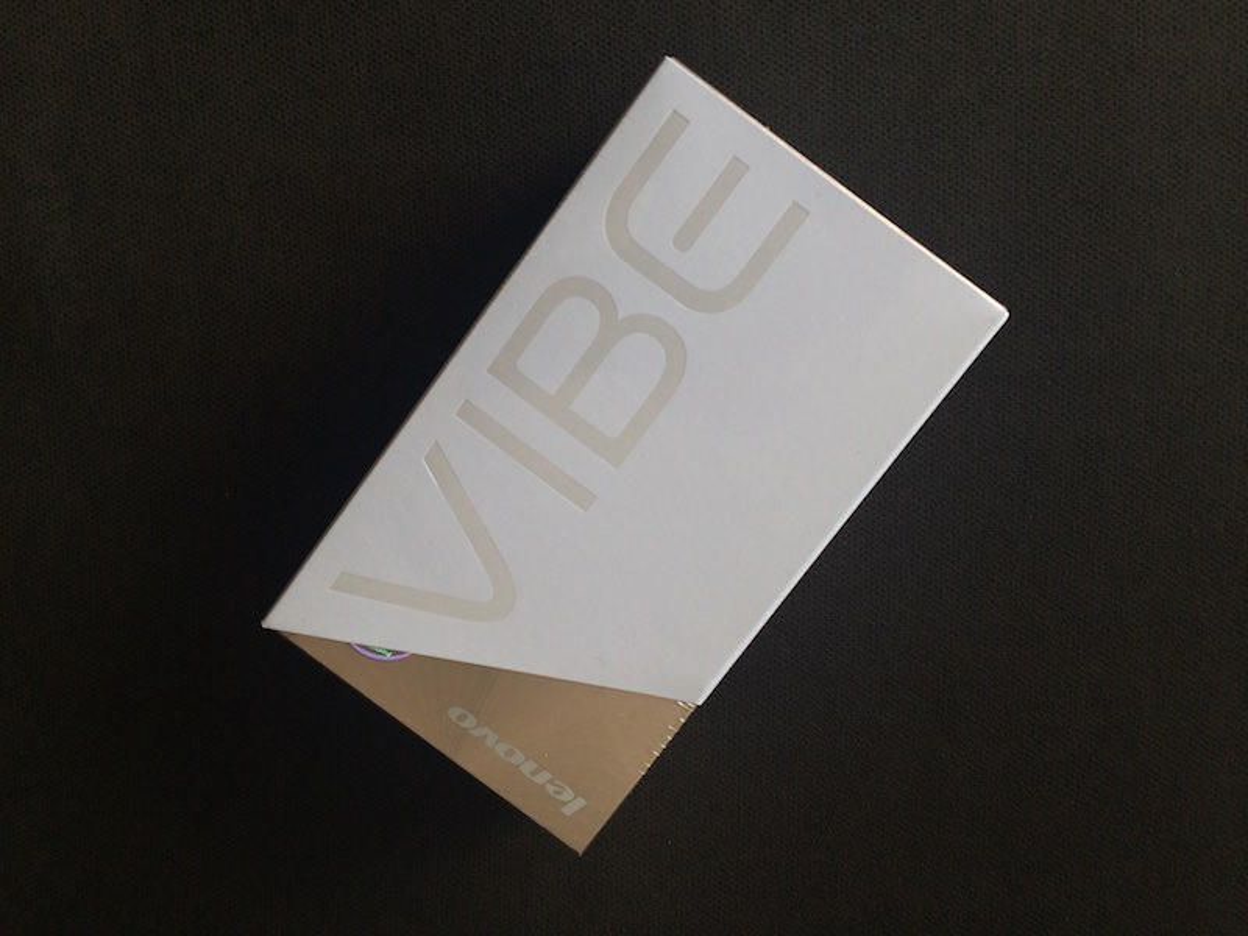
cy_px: 468
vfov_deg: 48.2
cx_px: 624
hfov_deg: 61.7
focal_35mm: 29
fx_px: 1046
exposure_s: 1/366
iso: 32
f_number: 2.2
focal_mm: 4.15
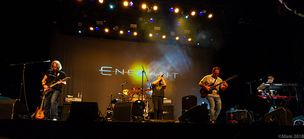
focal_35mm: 21
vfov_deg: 45.3
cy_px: 99
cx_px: 151
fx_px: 162
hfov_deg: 86.4
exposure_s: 1/125
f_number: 6.3
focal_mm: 19
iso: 8000
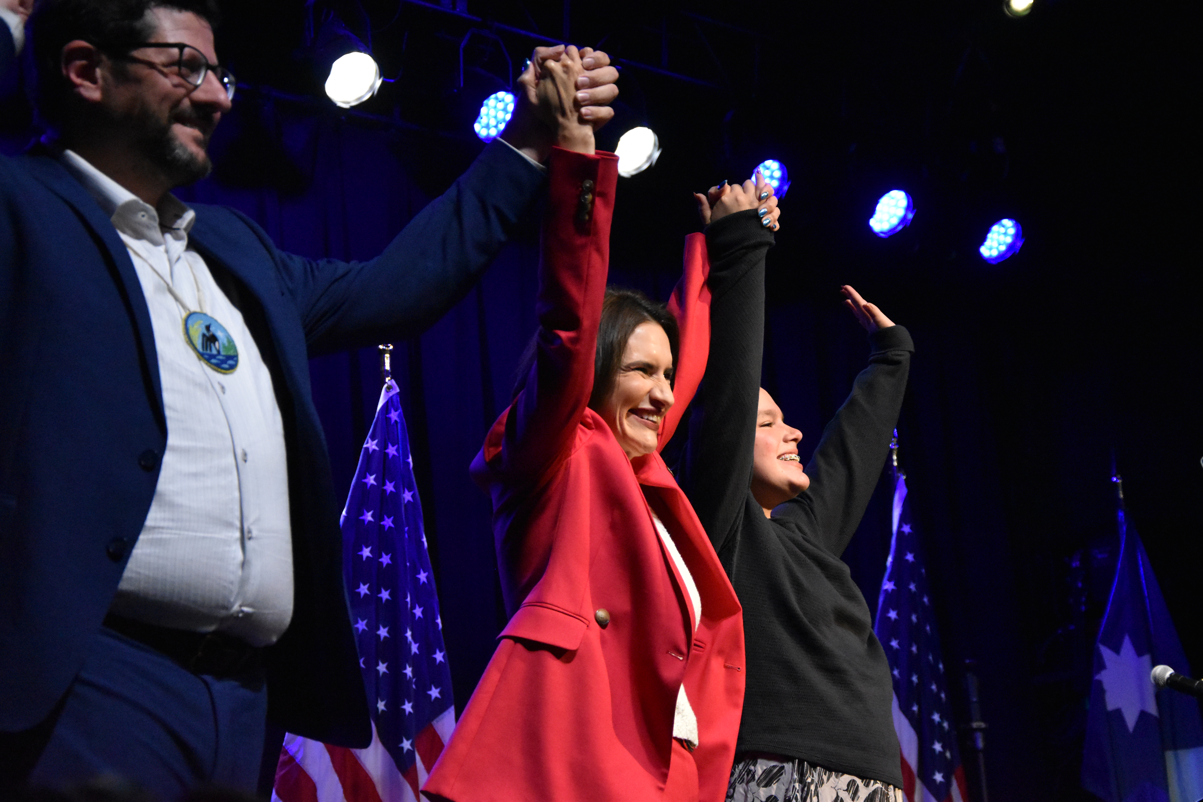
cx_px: 602
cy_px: 401
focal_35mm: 87
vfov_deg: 15.7
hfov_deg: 23.4
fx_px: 2907
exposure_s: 1/320
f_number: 5
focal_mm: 58
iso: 6400
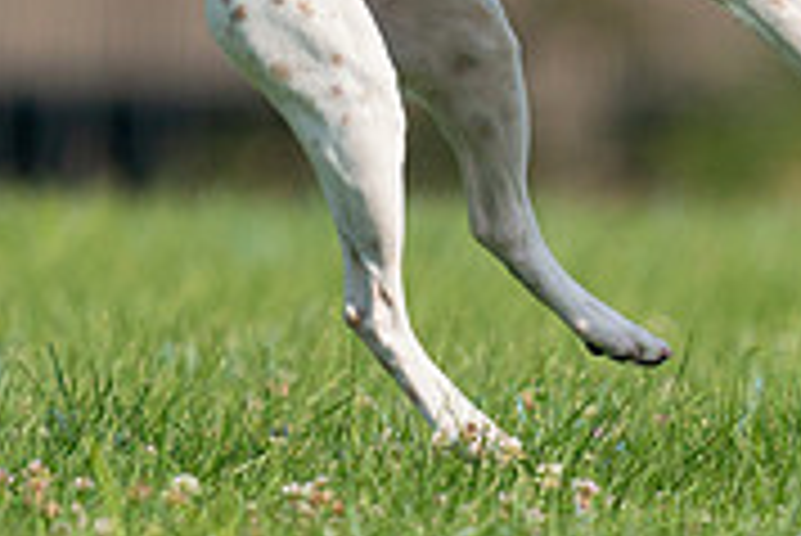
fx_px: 33668
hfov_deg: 1.4
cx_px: 657
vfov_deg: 0.9
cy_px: -191
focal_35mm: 1512
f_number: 6.3
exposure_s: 1/4000
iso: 500
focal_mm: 463
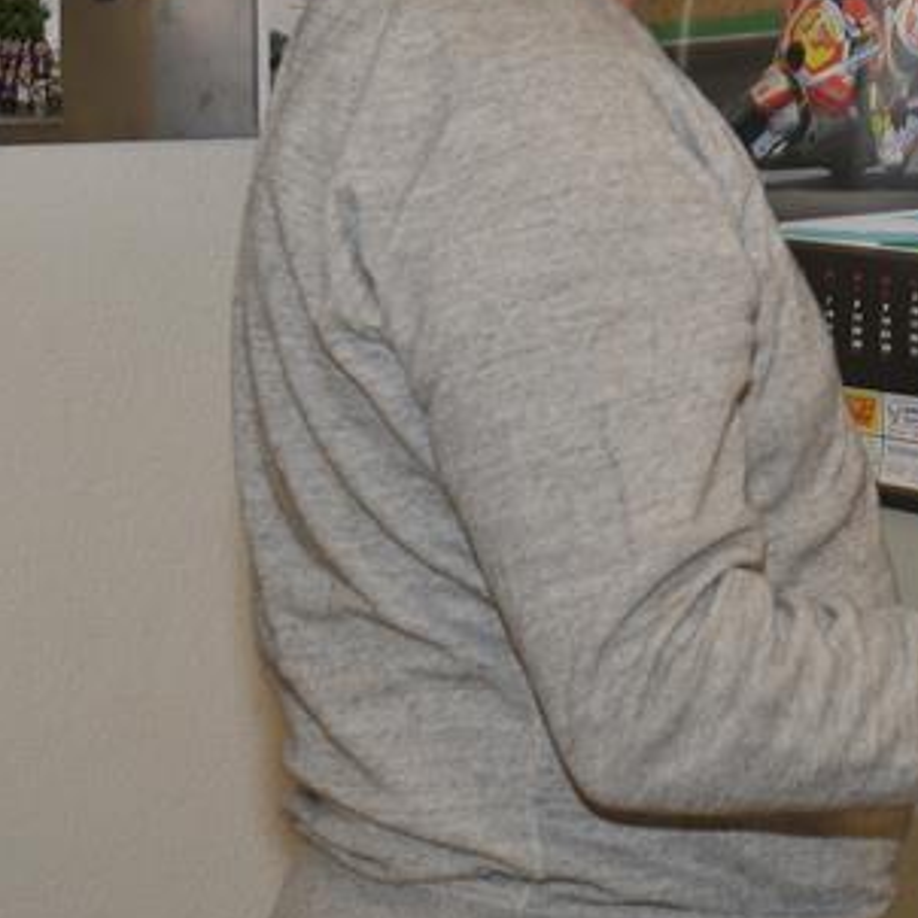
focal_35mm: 138
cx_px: 964
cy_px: 70
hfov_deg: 12.5
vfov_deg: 12.5
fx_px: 4140
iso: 250
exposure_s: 1/60
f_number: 5
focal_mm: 32
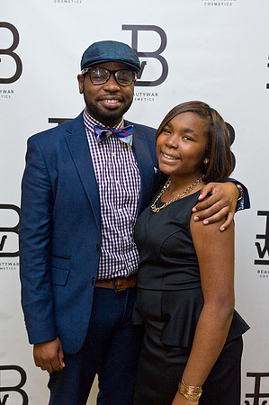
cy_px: 202
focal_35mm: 45
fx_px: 506
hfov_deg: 29.8
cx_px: 134
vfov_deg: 43.6
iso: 3200
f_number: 5.6
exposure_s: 1/125
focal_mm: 45
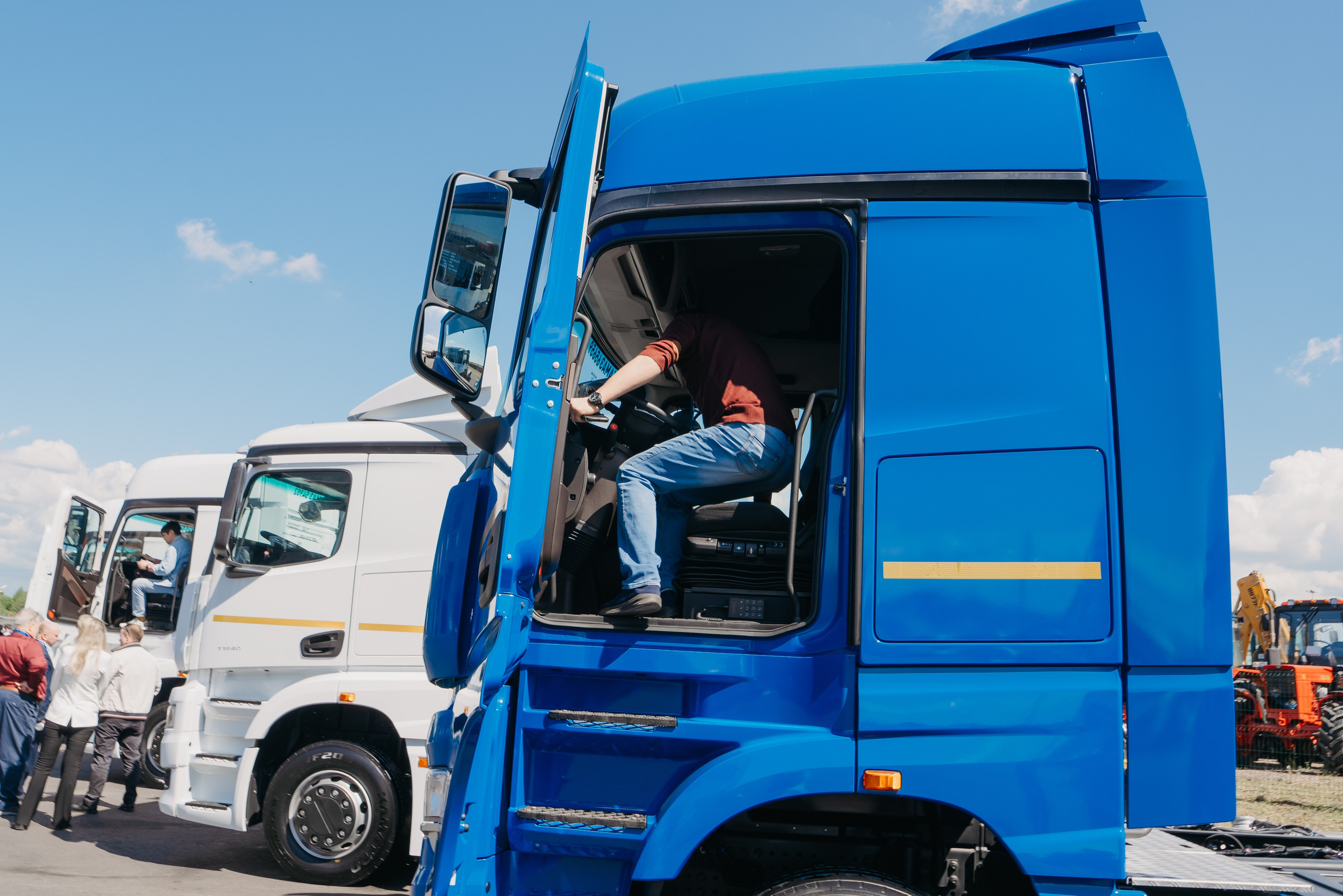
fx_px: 1045
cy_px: 448
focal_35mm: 28
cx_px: 672
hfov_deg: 65.5
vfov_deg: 46.4
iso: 160
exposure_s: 1/160
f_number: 11
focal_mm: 28
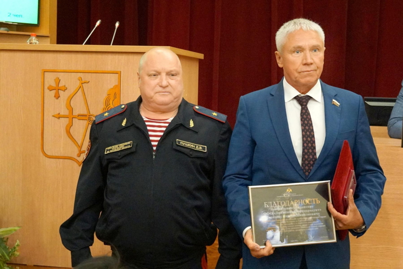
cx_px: 202
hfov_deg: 45.0
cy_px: 134
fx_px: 487
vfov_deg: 30.8
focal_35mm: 44
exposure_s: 1/100
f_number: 4.5
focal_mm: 29
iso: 6400
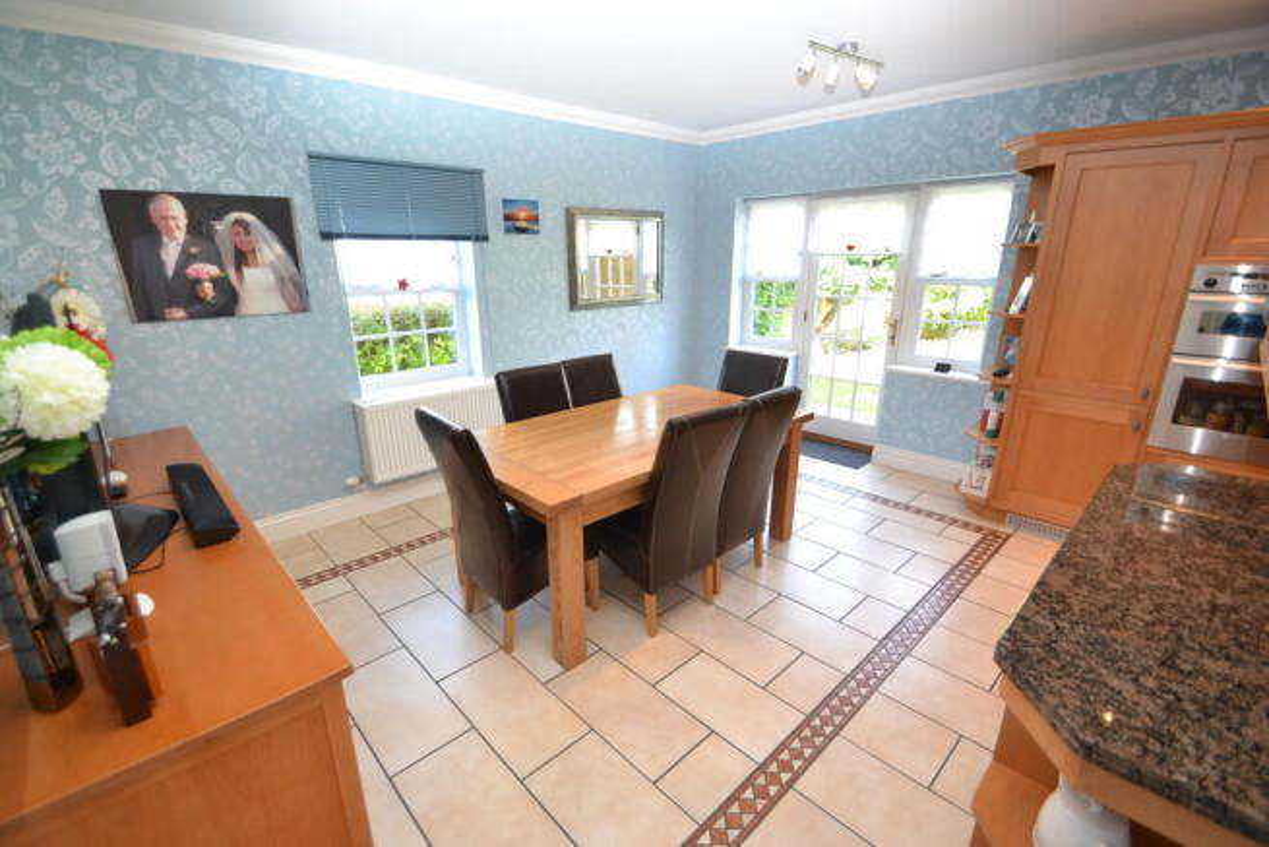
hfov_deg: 100.4
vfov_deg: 77.4
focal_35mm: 15
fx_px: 529
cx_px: 634
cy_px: 424
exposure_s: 1/60
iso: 400
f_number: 4
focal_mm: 10
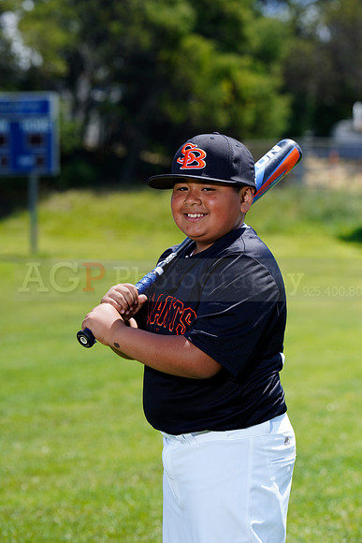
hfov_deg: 9.1
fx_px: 2276
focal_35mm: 151
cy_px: 272
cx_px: 181
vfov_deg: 13.6
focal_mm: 151
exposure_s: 1/250
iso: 100
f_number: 6.3
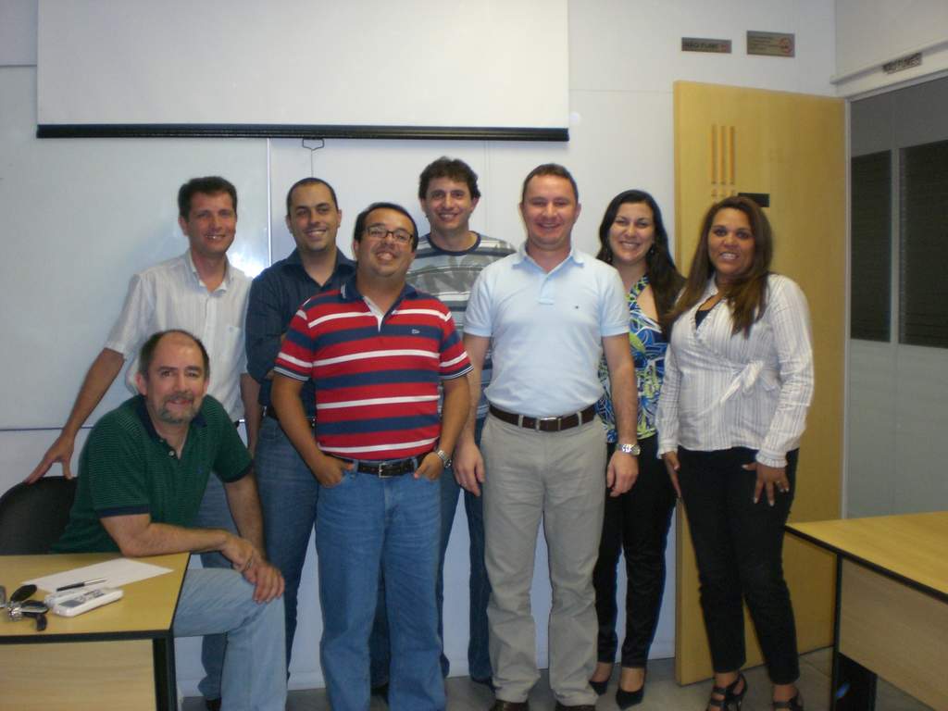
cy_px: 356
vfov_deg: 37.7
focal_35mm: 38
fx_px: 1041
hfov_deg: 49.0
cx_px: 474
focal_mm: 6.3
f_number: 3.1
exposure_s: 1/60
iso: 200
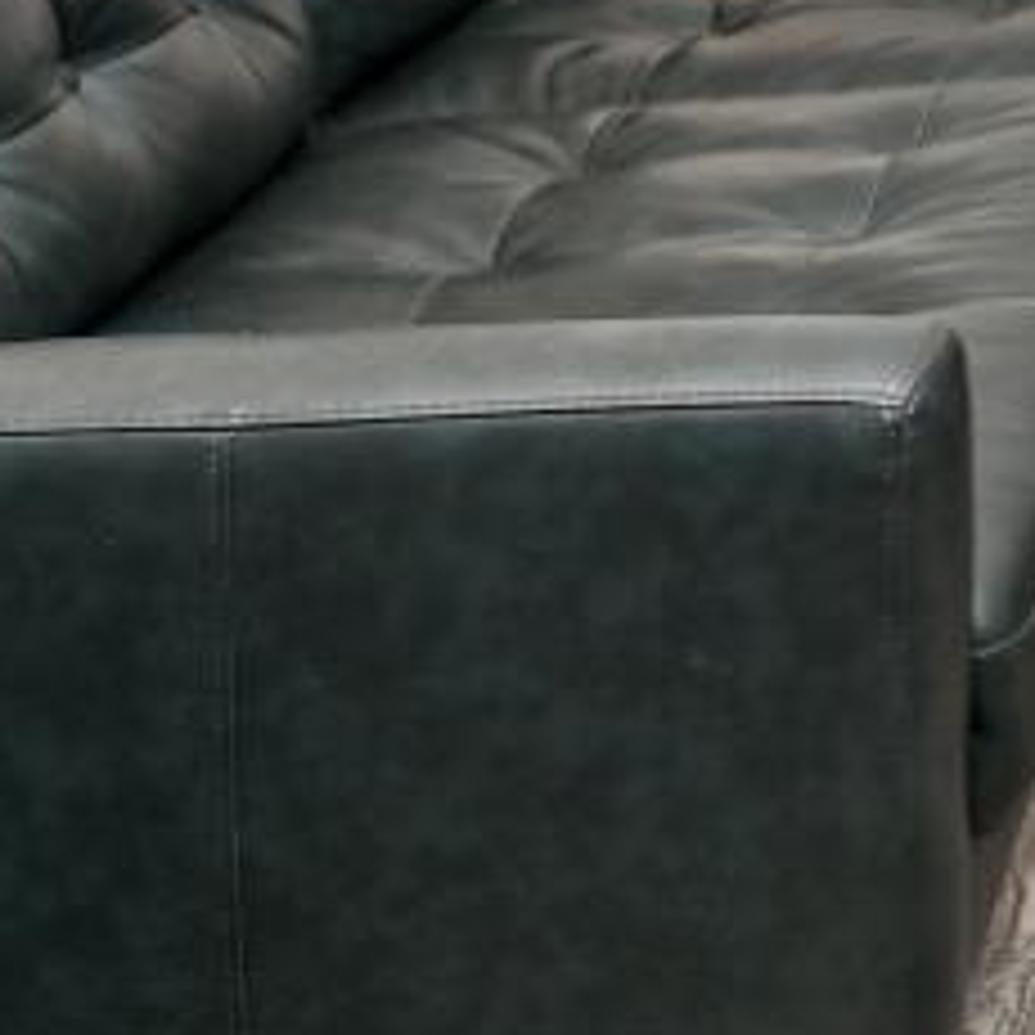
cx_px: 2416
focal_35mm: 83
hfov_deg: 14.5
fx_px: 2808
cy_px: -126
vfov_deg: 19.9
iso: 320
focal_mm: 15
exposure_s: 1/80
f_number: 8
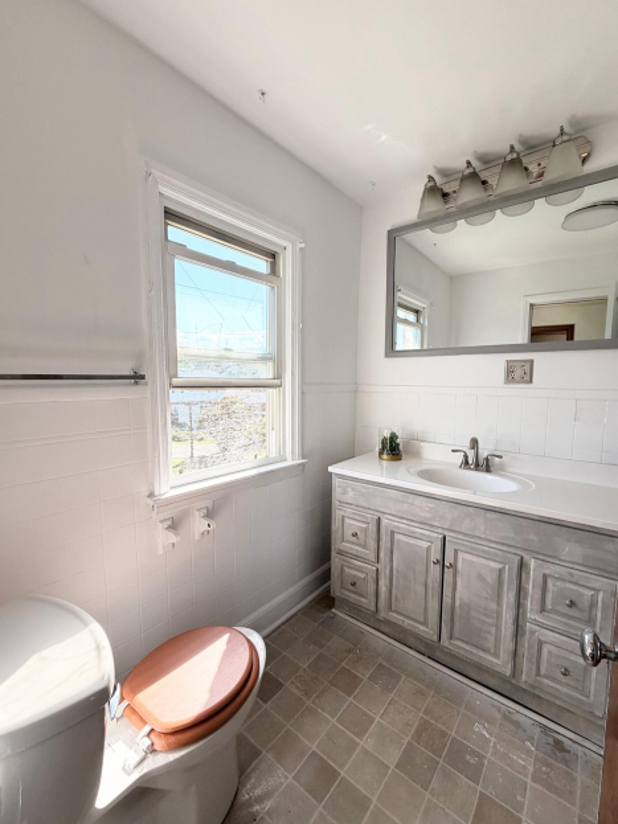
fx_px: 357
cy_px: 417
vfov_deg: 98.2
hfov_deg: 81.7
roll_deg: -1.3
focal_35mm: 15
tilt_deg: -4.5
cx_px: 314
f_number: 2.2
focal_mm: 2.22
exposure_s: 1/139
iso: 50
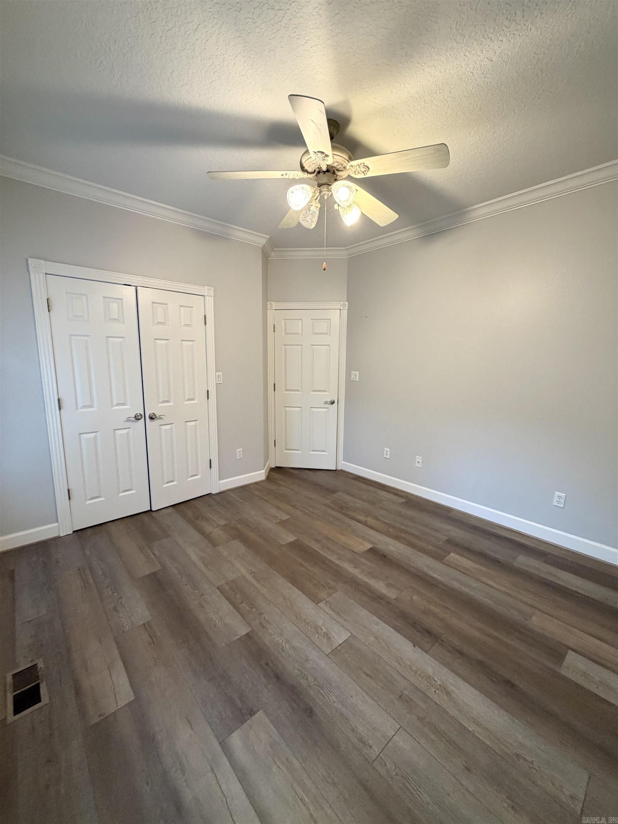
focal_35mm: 14
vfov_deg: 102.1
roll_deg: -1.1
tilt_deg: -7.3
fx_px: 333
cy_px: 412
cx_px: 309
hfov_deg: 85.7
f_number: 2.2
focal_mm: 2.22
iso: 320
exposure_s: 1/120
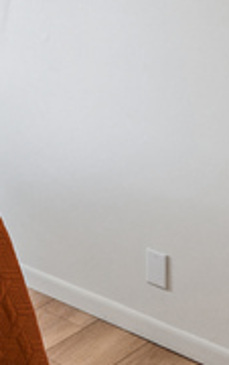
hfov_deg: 15.3
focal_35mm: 72
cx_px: -199
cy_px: -65
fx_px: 717
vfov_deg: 25.8
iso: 500
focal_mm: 17
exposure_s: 1/6
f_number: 9
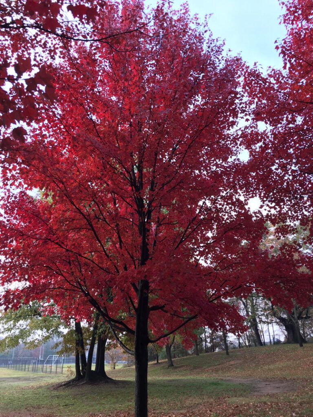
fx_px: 350
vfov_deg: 61.7
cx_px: 156
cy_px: 208
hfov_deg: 48.2
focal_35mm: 29
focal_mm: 4.15
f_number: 2.2
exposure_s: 1/120
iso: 40
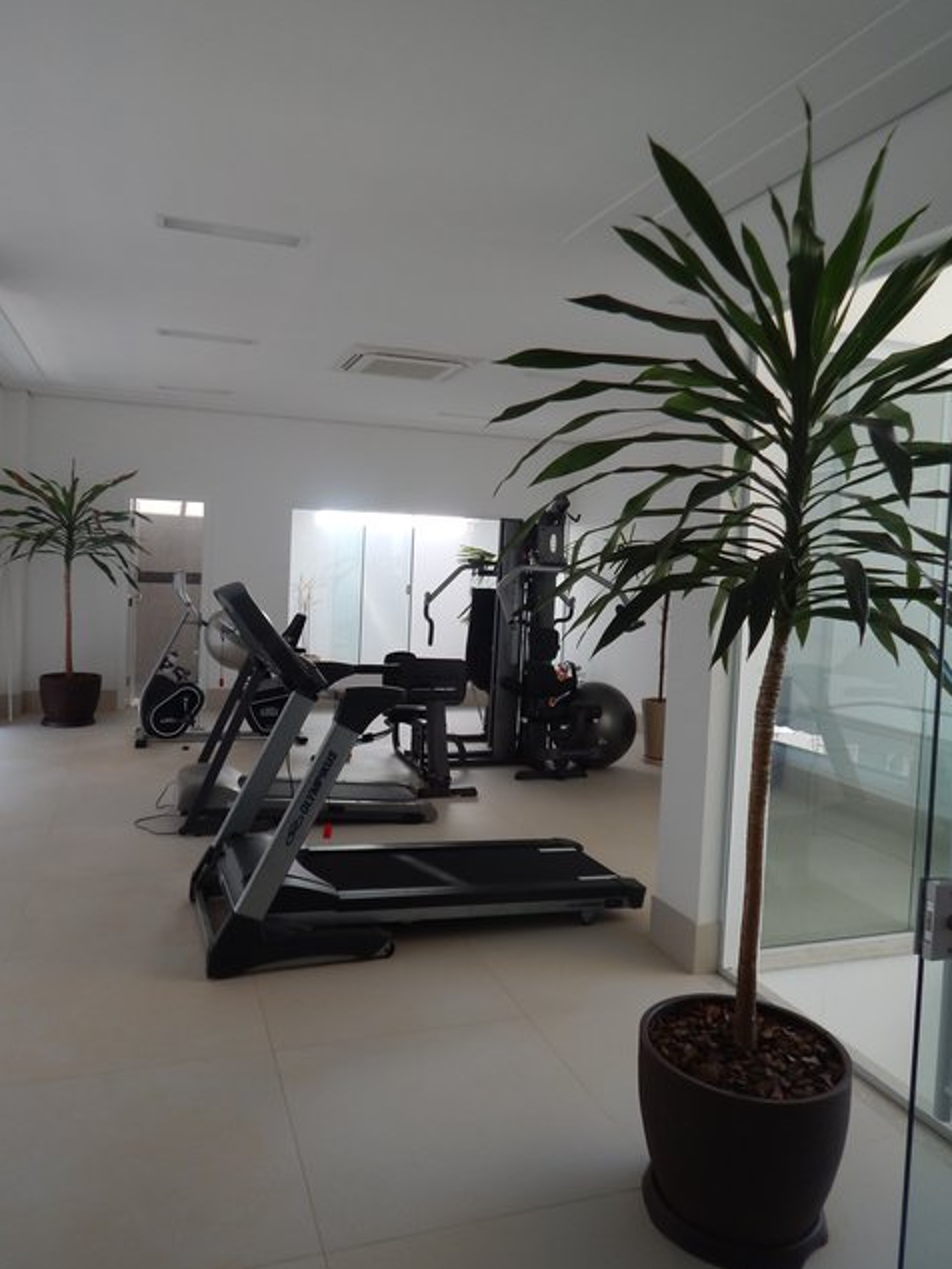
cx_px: 449
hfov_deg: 54.9
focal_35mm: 25
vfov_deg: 69.3
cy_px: 595
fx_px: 916
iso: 125
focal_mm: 4
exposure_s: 1/160
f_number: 3
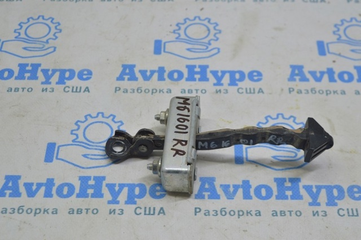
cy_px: 120
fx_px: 676
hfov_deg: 29.9
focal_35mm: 68
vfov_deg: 20.1
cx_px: 180
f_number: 5.6
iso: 400
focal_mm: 45
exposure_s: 1/40
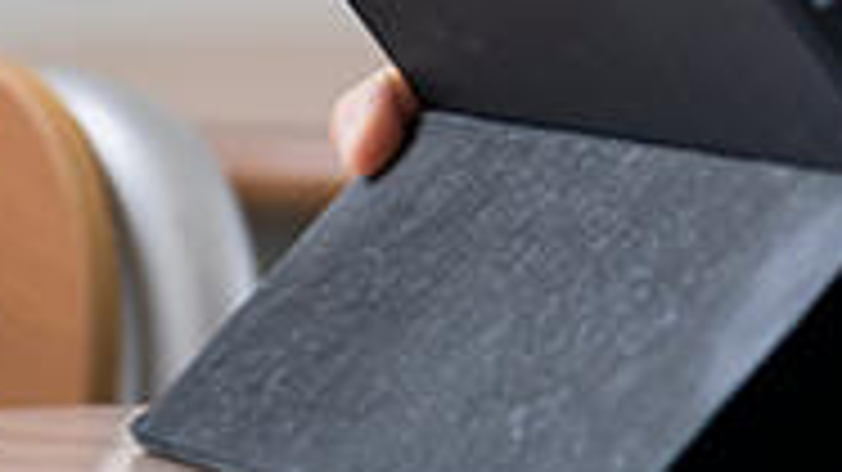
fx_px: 10601
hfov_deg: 4.4
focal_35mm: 475
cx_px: 2076
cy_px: -843
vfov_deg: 2.5
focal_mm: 85
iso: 200
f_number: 4.5
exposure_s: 1/25
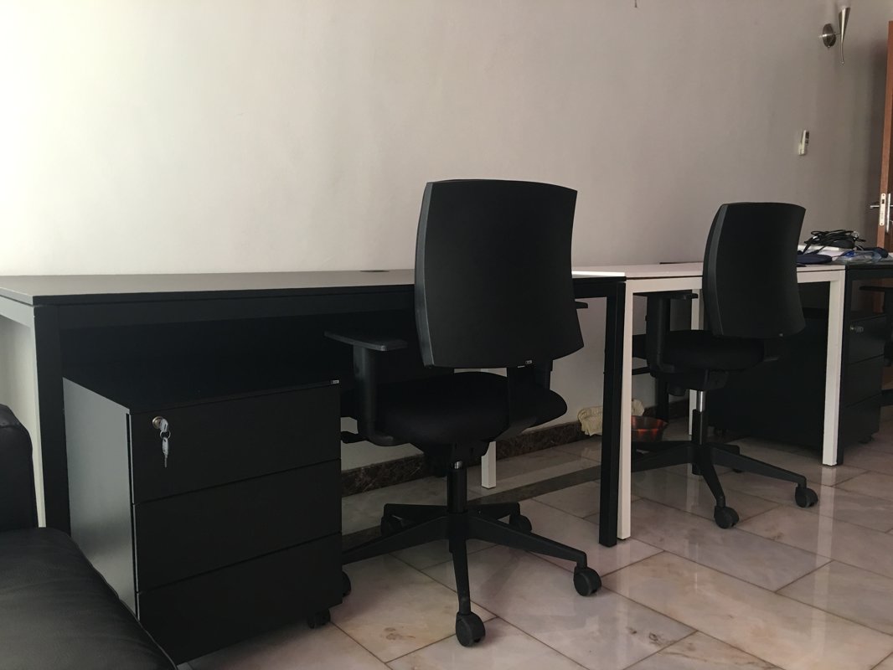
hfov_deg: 61.6
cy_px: 335
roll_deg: +0.2
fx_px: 748
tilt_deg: -5.6
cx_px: 446
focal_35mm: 29
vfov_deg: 48.2
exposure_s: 1/17
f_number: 2.2
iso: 64
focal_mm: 4.15
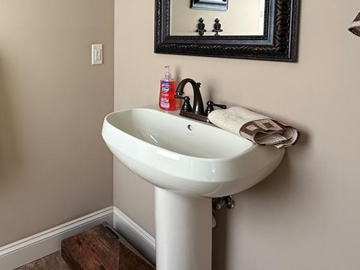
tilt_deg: -3.5
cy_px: 53
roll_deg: +1.0
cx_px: 47
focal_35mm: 27
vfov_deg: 48.4
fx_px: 281
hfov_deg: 57.7
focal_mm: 2.22
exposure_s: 1/99
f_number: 2.2
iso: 100
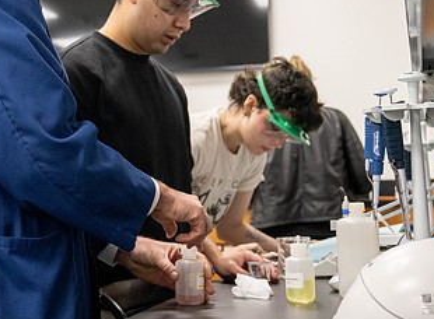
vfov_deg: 18.3
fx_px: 984
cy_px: 80
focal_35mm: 79
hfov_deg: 24.7
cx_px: 124
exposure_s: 1/250
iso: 2500
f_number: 4
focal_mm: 36
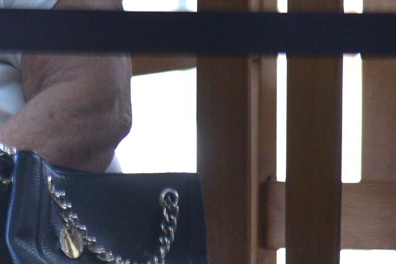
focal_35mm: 584
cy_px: -109
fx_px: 6419
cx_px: -156
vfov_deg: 2.3
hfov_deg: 3.5
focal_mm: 200
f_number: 4
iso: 1250
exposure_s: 1/500
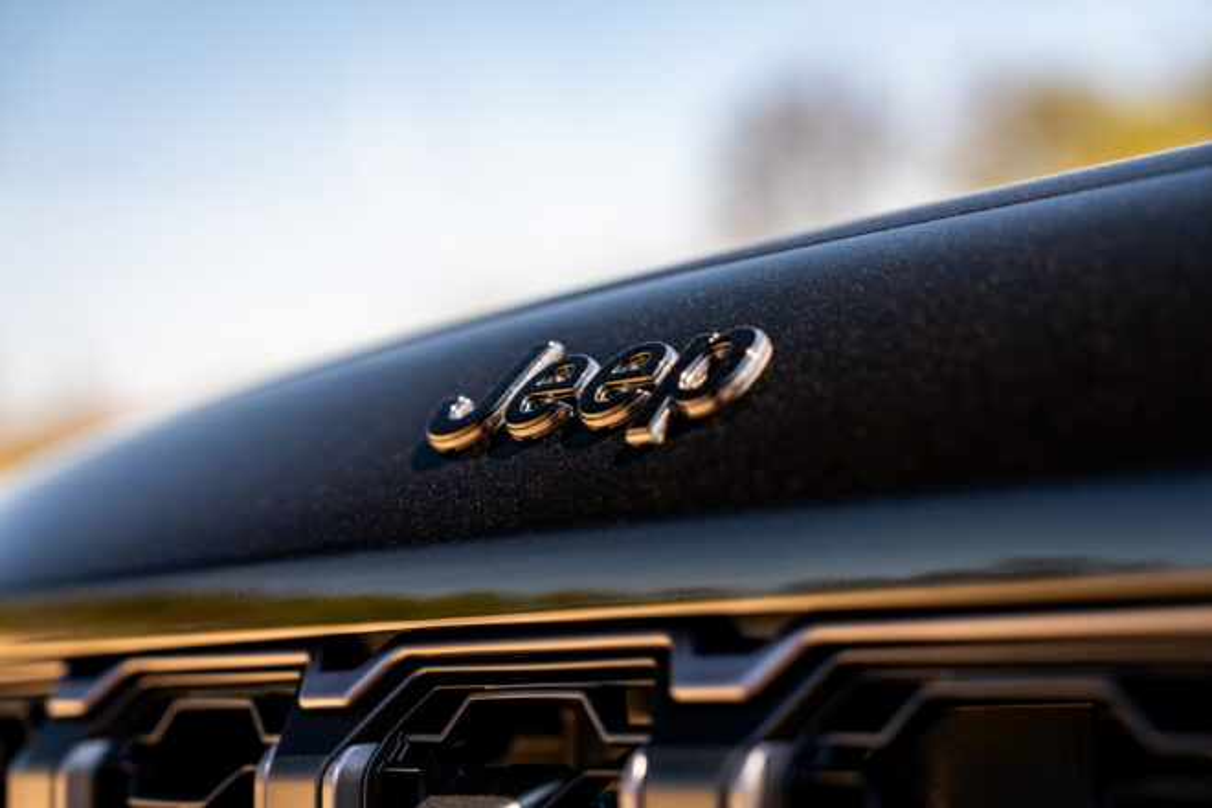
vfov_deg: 19.5
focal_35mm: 70
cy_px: 404
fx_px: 2356
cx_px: 606
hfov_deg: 28.8
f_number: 3.5
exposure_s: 1/200
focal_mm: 70
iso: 100
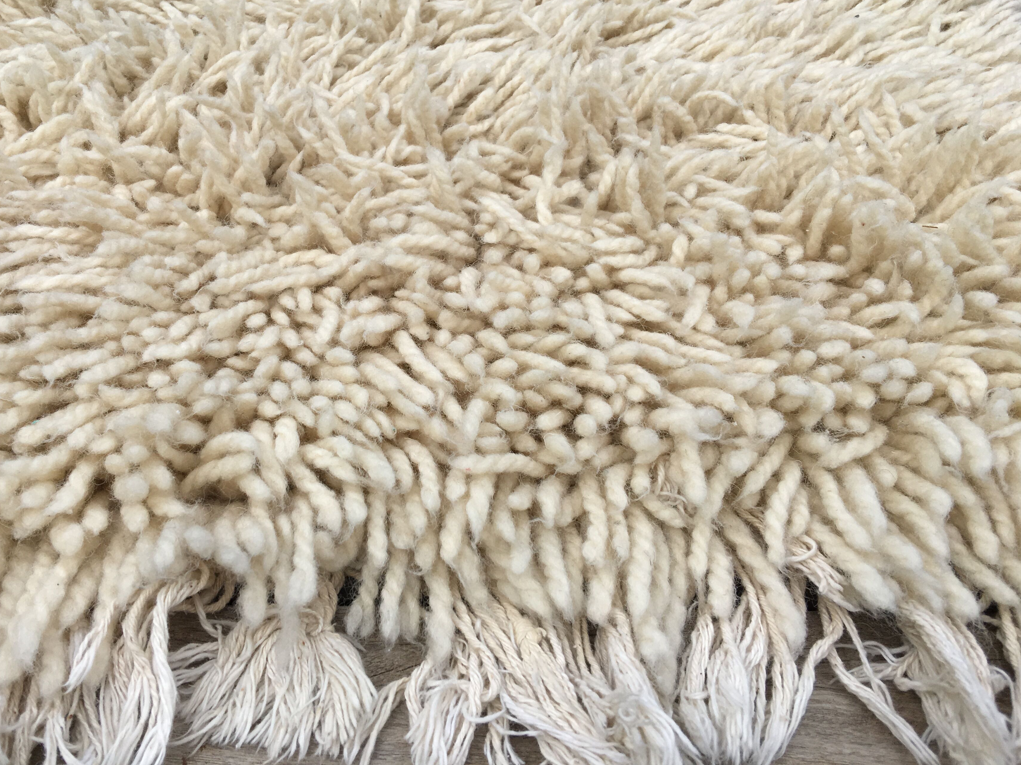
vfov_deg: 41.6
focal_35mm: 34
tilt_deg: -41.4
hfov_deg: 53.7
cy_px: 317
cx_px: 433
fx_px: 1003
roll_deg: -2.0
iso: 25
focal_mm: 4.15
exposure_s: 1/974
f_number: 2.2
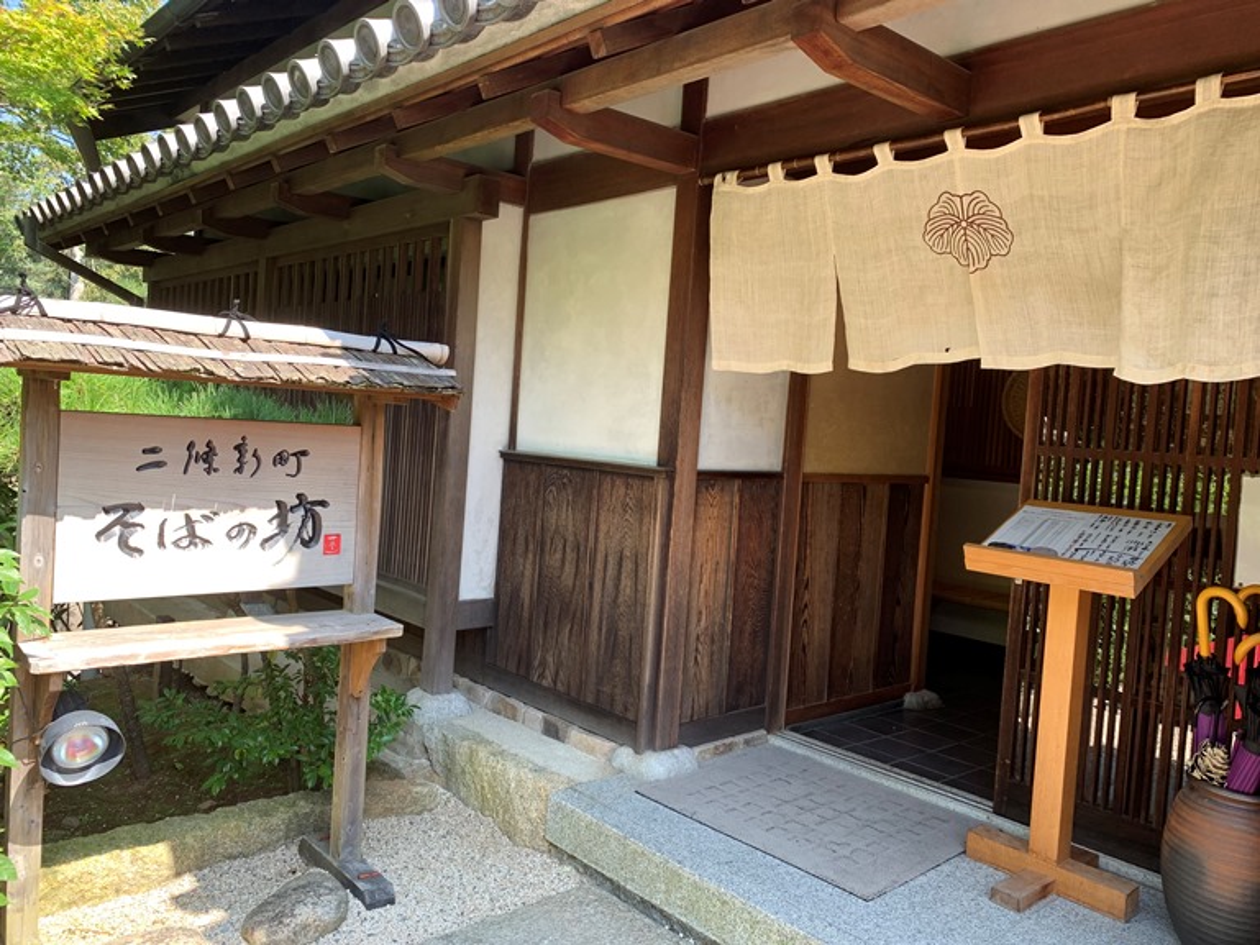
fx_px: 946
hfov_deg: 67.3
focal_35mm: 26
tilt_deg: -2.1
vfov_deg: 53.1
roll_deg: -3.7
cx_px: 630
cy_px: 472
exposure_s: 1/159
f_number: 1.8
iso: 25
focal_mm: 4.25
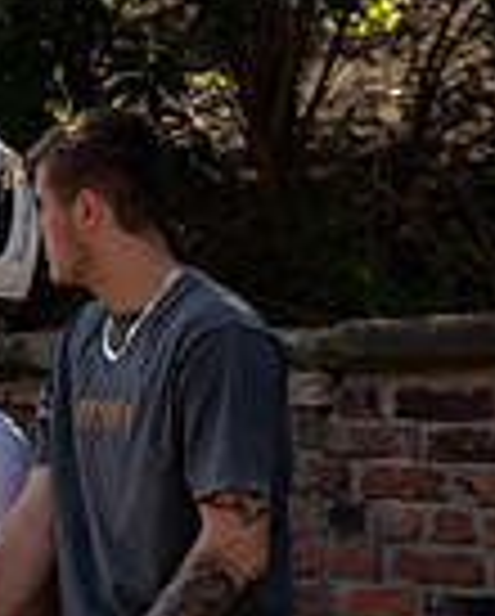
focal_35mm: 224
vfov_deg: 8.6
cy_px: 300
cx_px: -345
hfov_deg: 6.8
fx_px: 4093
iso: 160
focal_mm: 41
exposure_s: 1/1600
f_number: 4
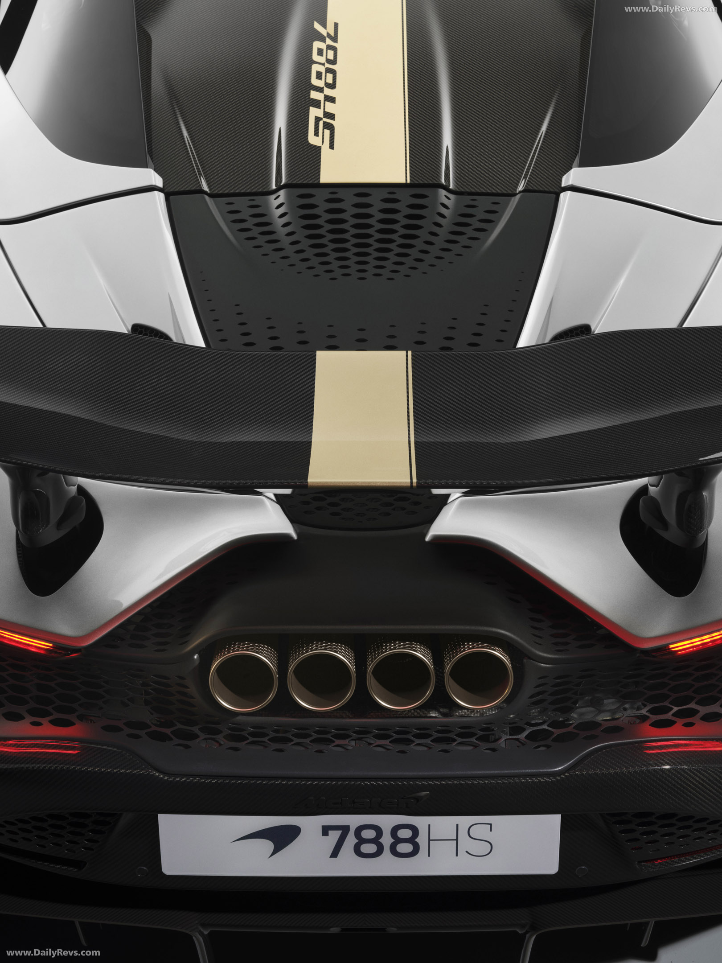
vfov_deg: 30.7
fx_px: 1752
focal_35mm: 63
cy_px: 482
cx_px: 361
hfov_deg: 23.3
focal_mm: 80
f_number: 16
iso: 200
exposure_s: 3
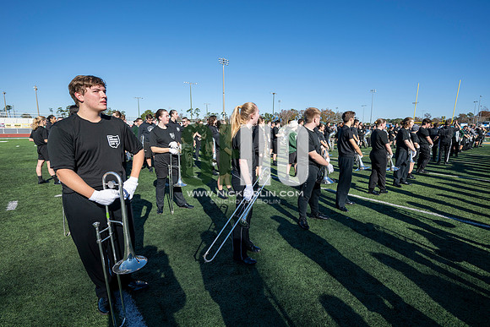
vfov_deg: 68.9
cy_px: 164
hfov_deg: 91.6
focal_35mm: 18
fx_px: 238
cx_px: 245
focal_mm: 17.5
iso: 320
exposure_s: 1/2000
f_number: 5
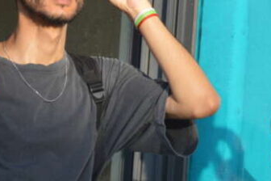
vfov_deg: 1.8
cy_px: 81
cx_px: 288
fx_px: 5672
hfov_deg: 2.7
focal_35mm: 754
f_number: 5.6
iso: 400
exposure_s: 1/500
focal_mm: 165
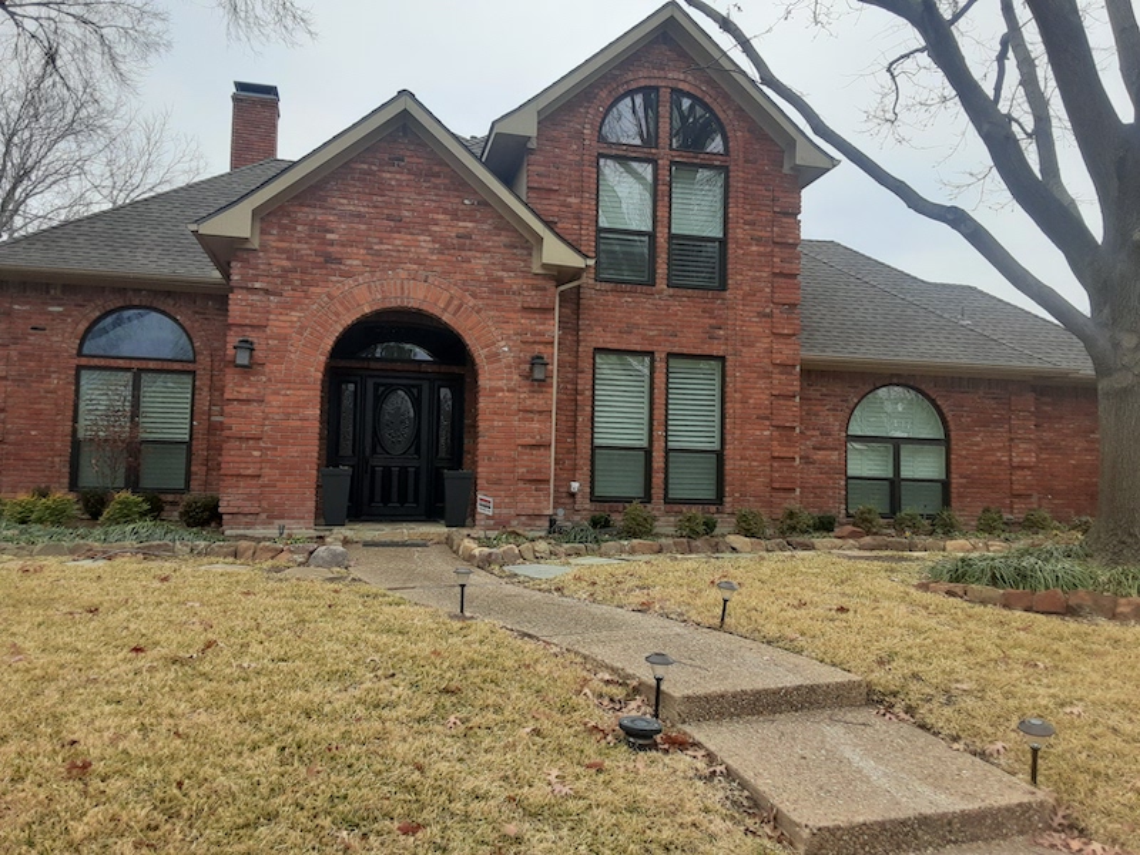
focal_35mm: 27
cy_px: 428
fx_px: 889
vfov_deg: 51.4
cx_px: 570
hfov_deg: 65.3
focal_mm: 2.91
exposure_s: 1/675
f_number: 1.9
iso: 40
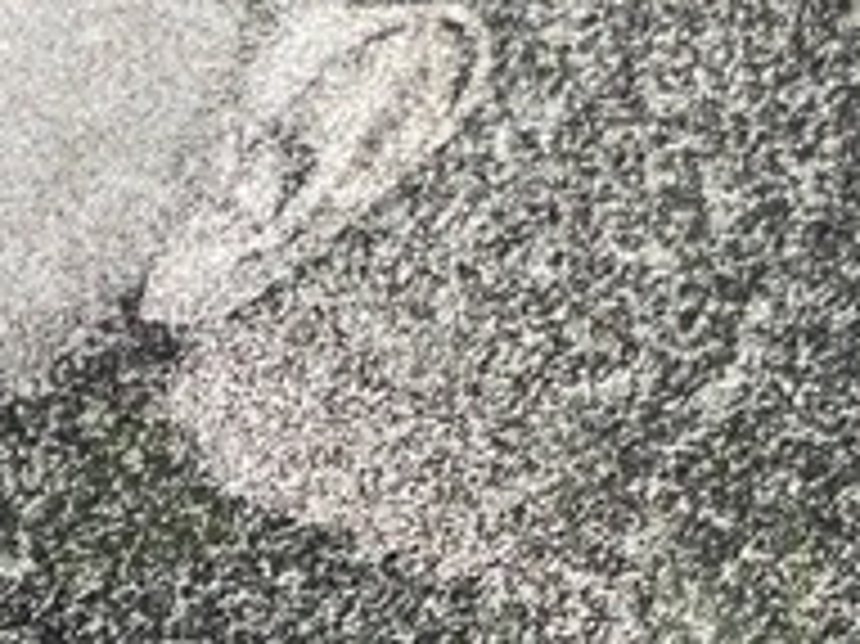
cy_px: 1162
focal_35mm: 218
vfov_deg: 6.6
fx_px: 5413
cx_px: -612
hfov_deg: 8.8
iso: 20
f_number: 2
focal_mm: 6
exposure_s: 1/585
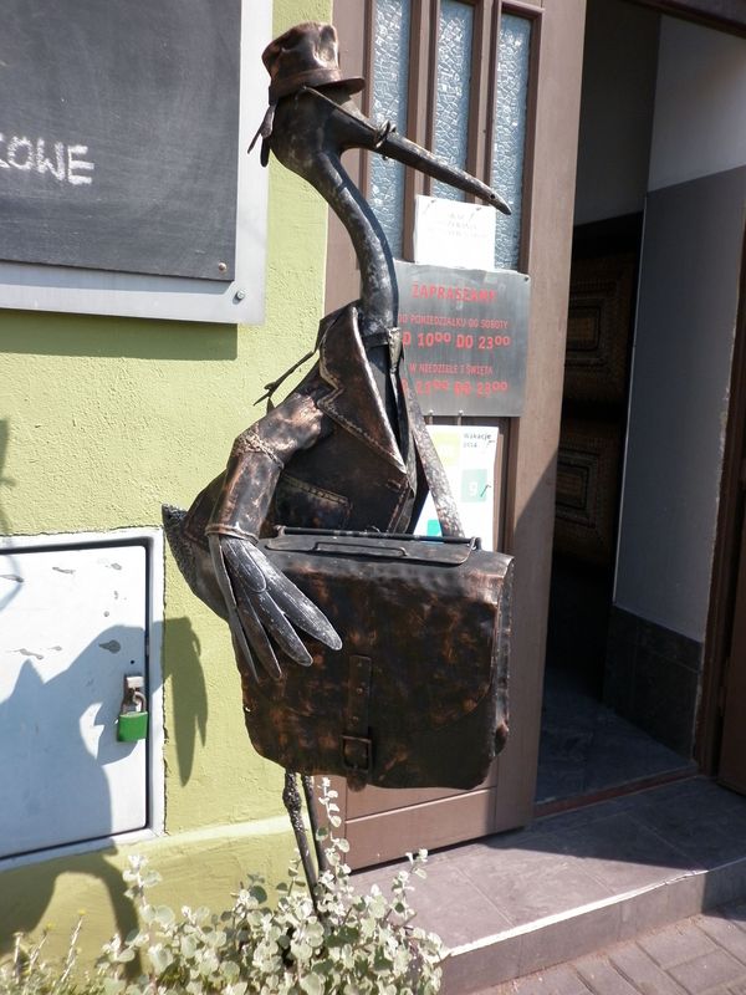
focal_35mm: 28
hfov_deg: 49.7
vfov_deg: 63.4
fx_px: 805
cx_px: 373
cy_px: 498
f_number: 2.8
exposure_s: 1/640
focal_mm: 5
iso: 80
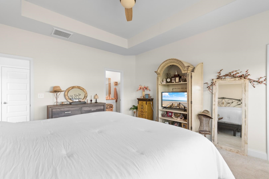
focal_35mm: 15
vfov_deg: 77.3
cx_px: 134
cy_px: 90
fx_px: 112
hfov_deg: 100.4
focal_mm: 10
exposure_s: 1/10
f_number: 4.5
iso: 100
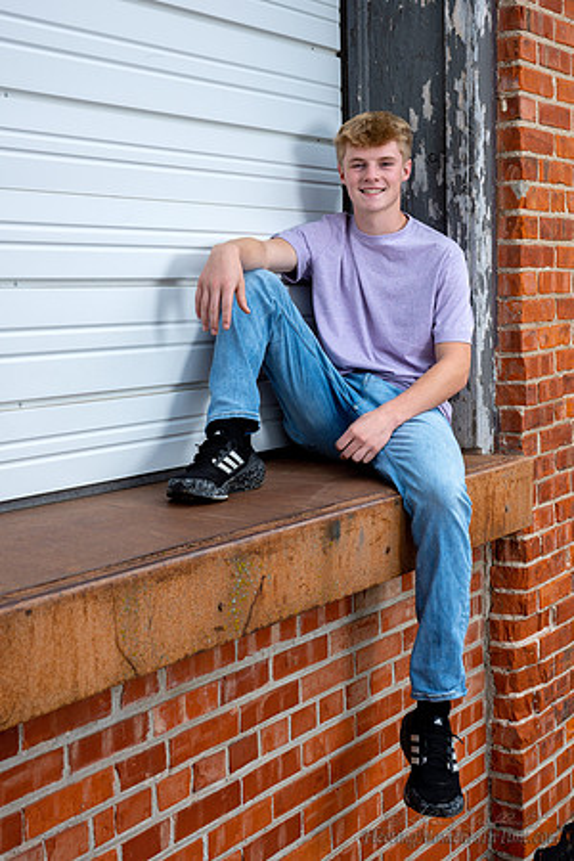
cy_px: 430
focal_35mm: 45
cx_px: 287
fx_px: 1076
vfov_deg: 43.6
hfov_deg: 29.9
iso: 100
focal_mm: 45
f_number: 6.3
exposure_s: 1/160
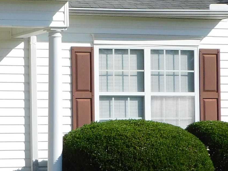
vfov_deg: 10.1
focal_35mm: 146
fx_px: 961
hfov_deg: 12.9
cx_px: -97
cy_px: 119
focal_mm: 7.1
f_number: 3.6
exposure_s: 1/1250
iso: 125
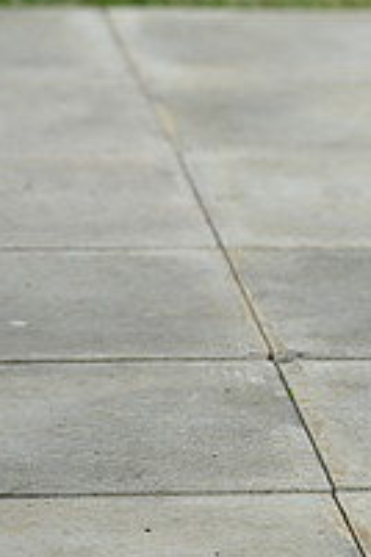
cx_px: 692
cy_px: 54
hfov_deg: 2.6
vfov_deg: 3.9
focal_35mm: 535
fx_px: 8270
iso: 280
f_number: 4.5
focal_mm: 185
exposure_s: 1/1250
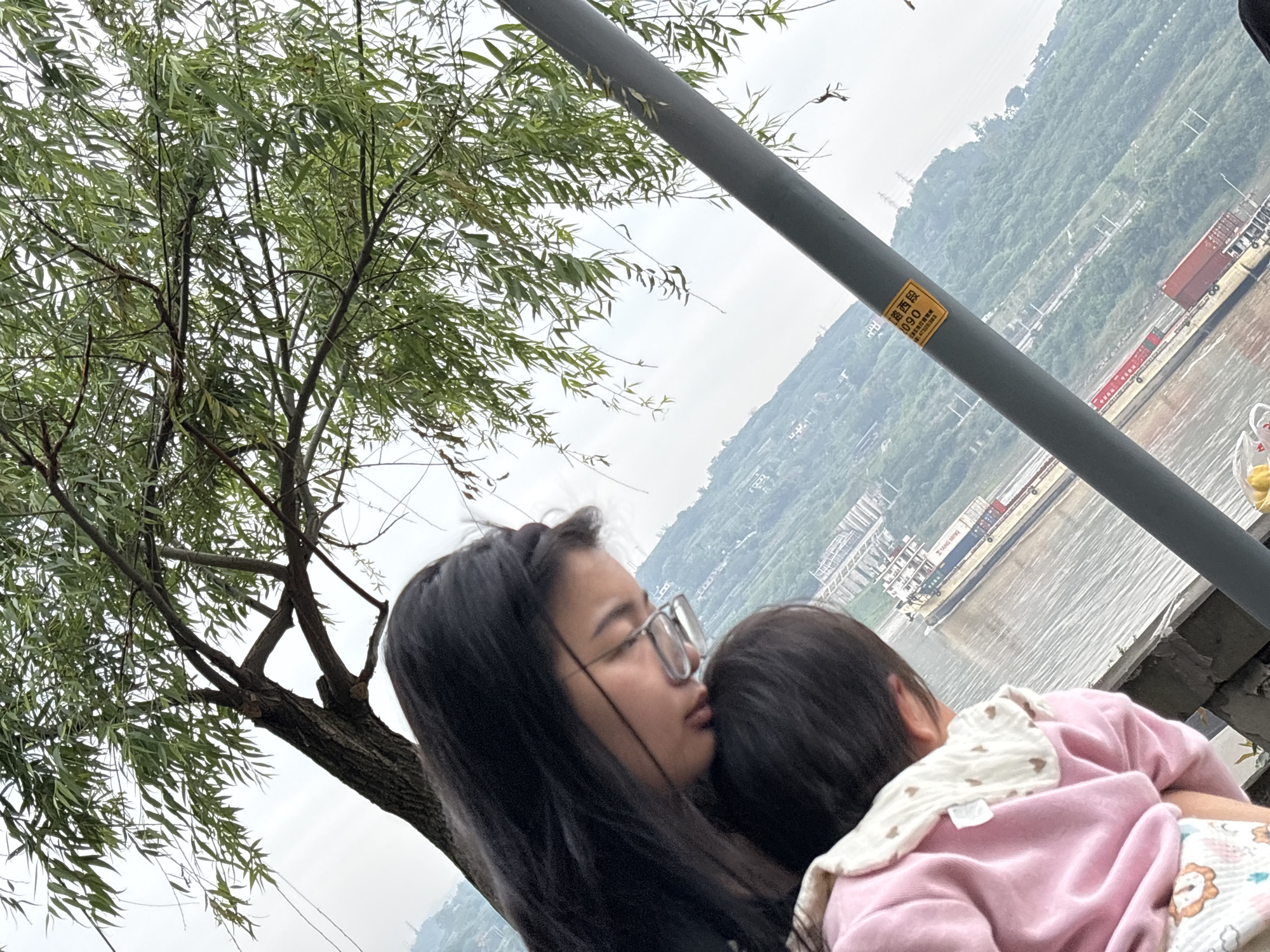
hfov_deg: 36.8
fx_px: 1908
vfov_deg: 28.0
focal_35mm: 52
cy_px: 476
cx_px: 635
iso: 32
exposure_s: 1/1127
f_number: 1.6
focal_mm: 5.96
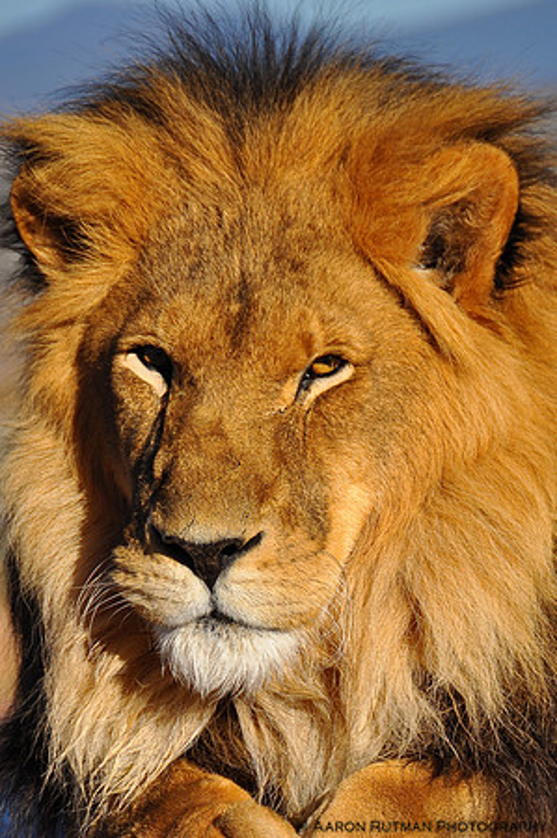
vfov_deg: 6.9
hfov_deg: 4.6
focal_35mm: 300
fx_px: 6978
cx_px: 278
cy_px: 419
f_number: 5.6
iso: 200
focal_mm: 200
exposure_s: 1/1250
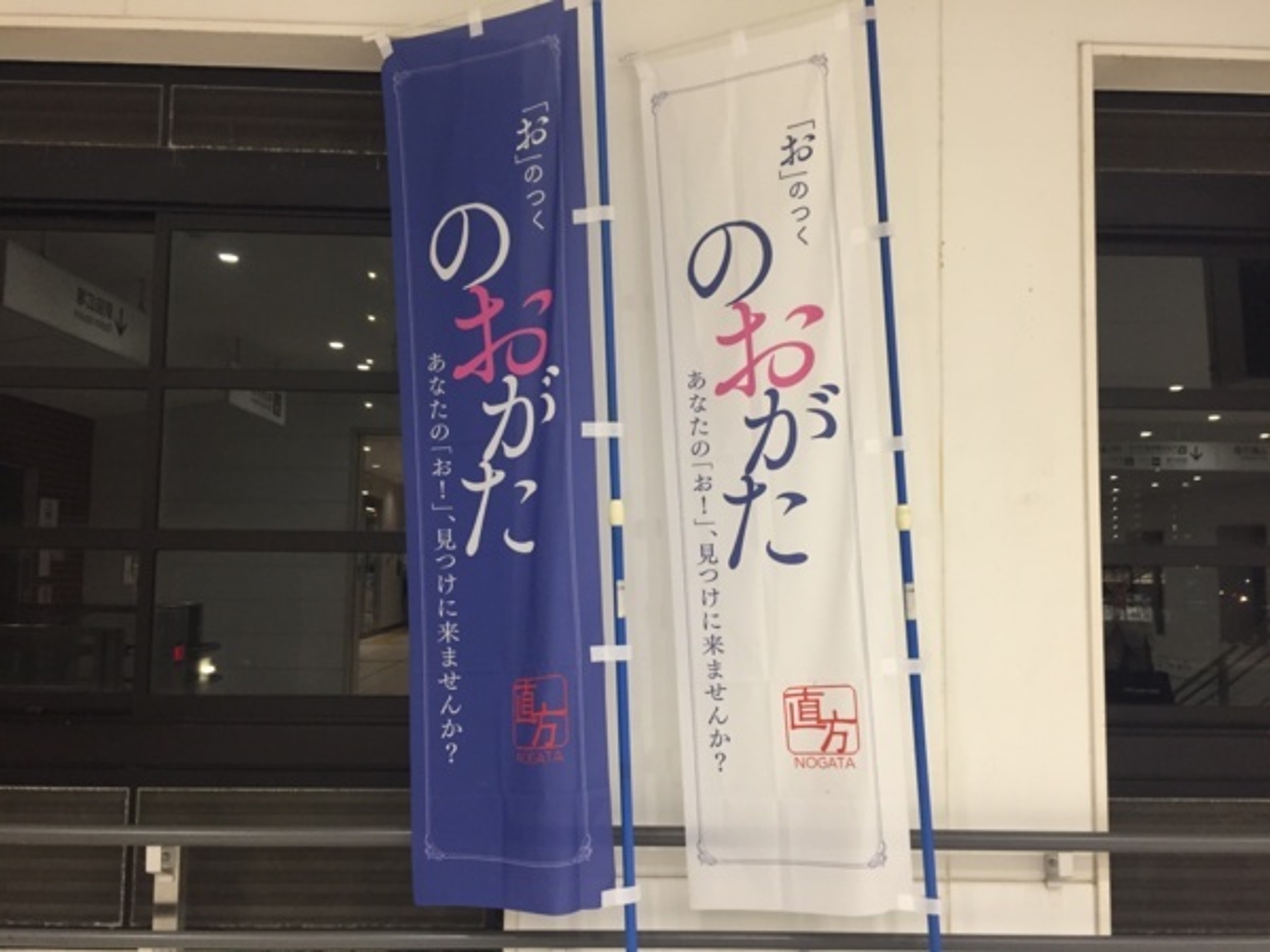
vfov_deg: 48.2
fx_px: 1064
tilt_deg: +2.9
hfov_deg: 61.7
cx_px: 635
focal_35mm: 29
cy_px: 476
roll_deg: +0.0
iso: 125
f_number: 2.2
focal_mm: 4.15
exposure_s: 1/30
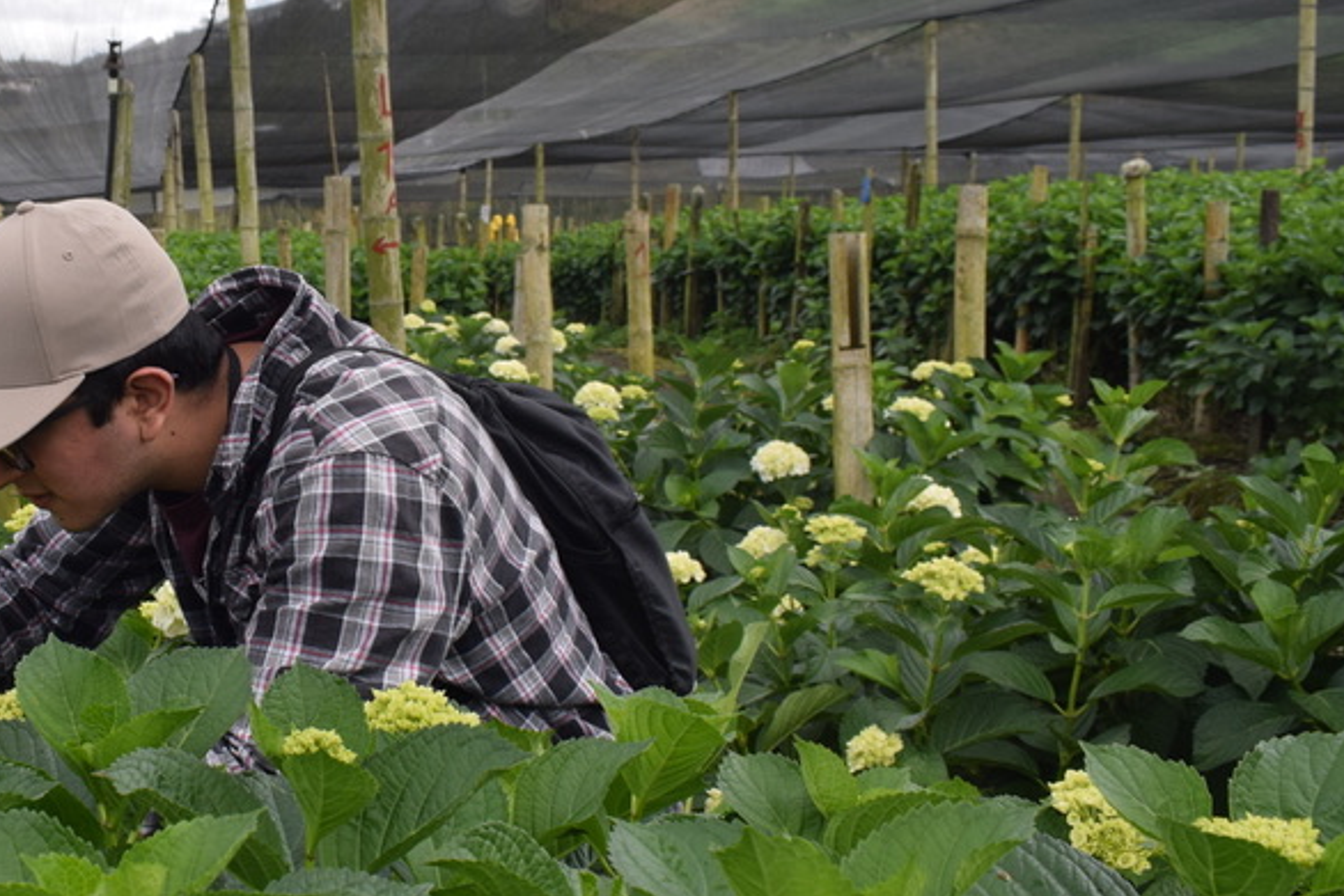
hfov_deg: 37.8
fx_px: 1867
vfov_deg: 27.0
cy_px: 390
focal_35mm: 50
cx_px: 225
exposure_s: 1/250
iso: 320
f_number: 8
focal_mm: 18
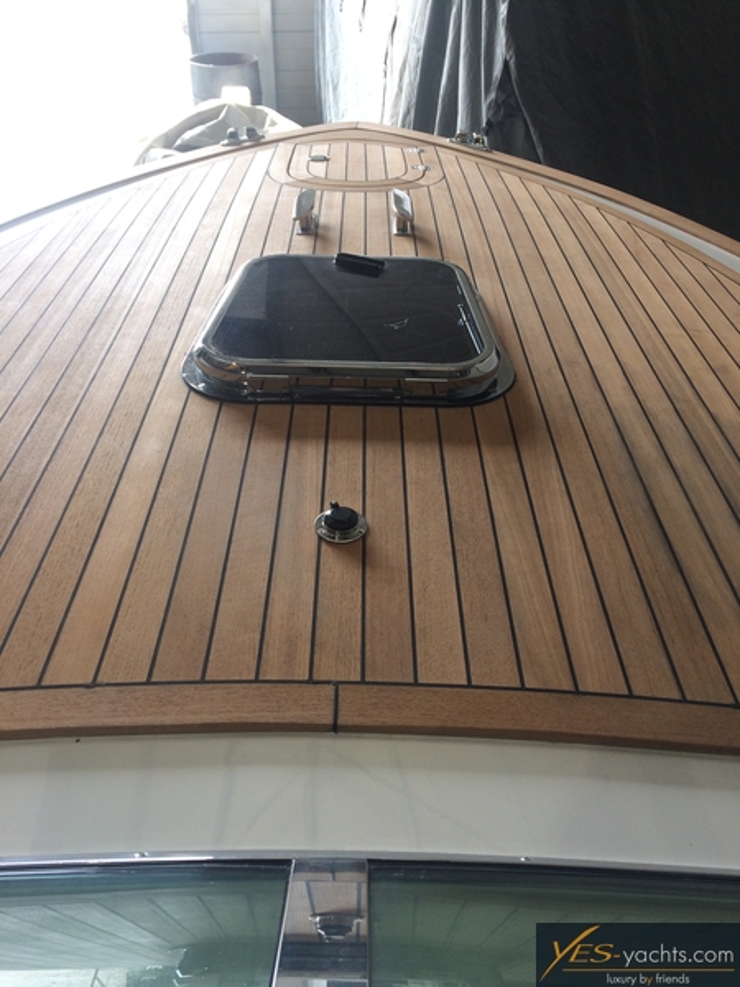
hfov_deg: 48.2
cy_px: 494
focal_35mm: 29
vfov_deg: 61.7
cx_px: 370
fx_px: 827
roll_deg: +1.6
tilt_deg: -36.6
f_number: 2.2
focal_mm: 4.15
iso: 40
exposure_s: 1/100
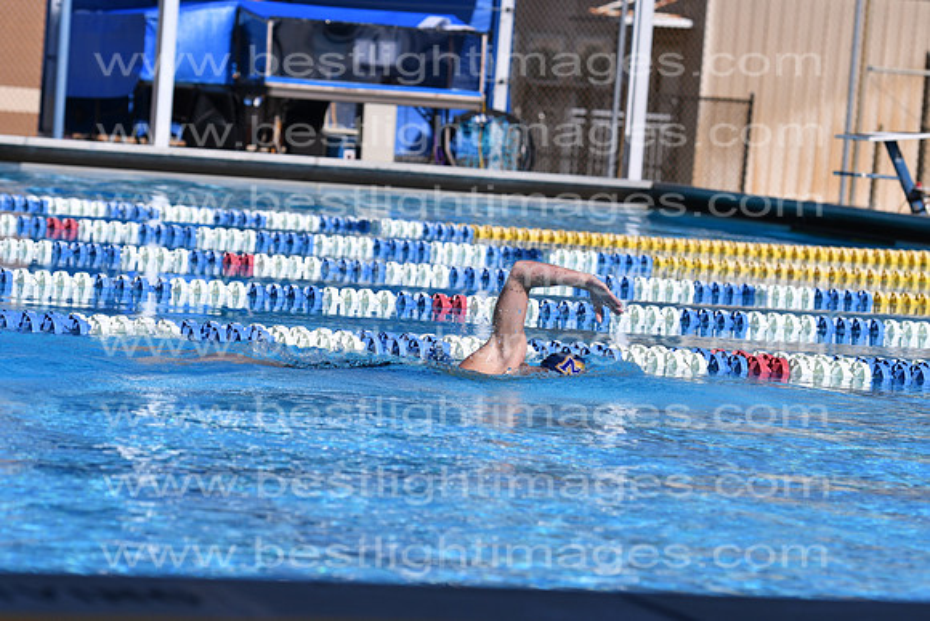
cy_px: 310
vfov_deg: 7.9
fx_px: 4496
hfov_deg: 11.8
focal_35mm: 174
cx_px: 465
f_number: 4.5
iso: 280
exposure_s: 1/8000
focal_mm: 116
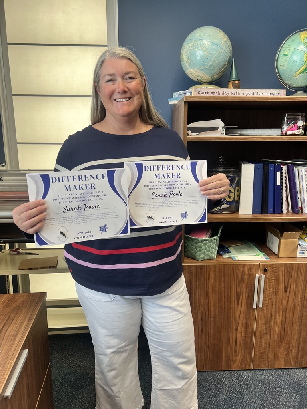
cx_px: 154
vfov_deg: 67.3
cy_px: 204
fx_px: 307
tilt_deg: -10.9
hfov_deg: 53.1
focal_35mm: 26
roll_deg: -0.9
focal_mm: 5.7
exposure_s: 1/120
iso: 100
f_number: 1.5
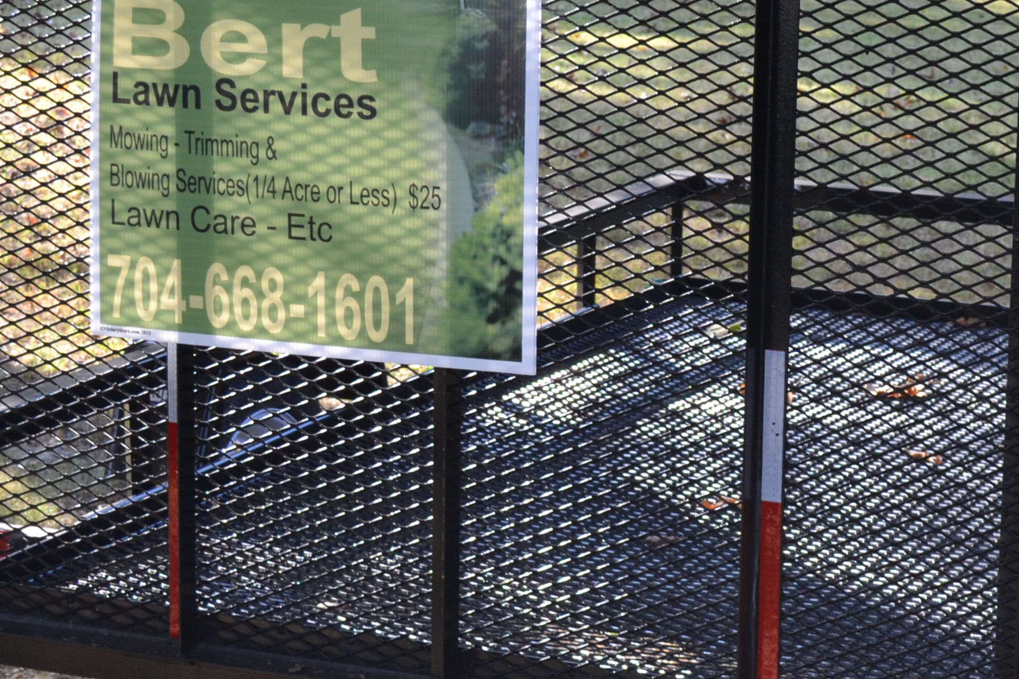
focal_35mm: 107
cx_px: 846
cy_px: 314
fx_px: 3028
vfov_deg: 12.8
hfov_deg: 18.9
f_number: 5.6
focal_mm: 30
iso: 320
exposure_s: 1/125
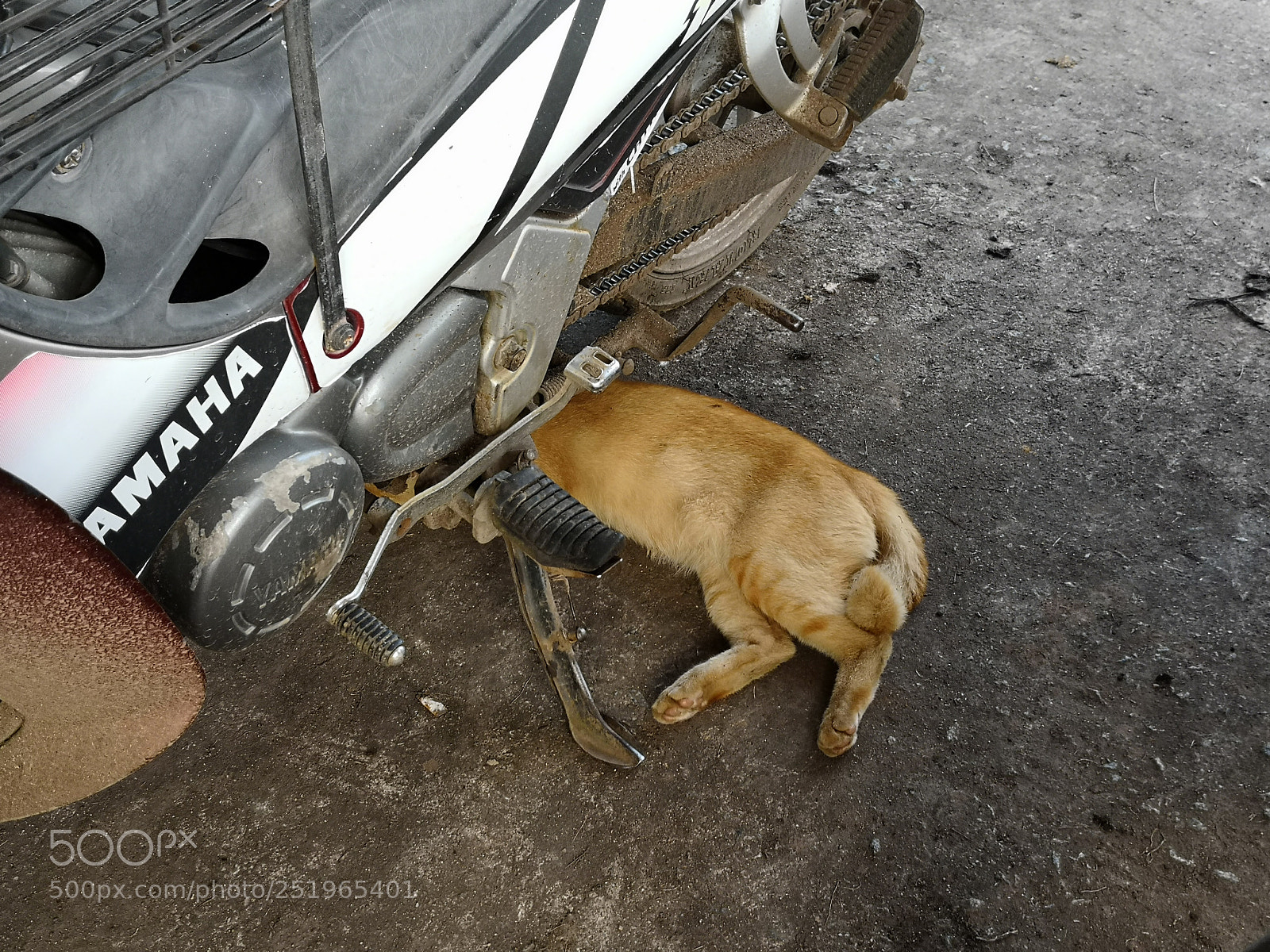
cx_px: 635
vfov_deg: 36.8
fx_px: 1431
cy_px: 476
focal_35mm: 39
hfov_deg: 47.9
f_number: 1.6
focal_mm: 3.95
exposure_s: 1/118
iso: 50
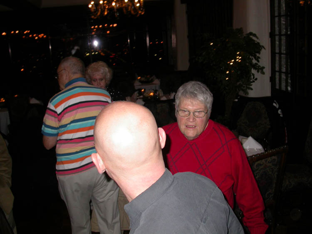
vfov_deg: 37.7
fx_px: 343
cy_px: 117
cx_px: 156
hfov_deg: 49.0
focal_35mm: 38
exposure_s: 1/60
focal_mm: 7.85
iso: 100
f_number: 2.6
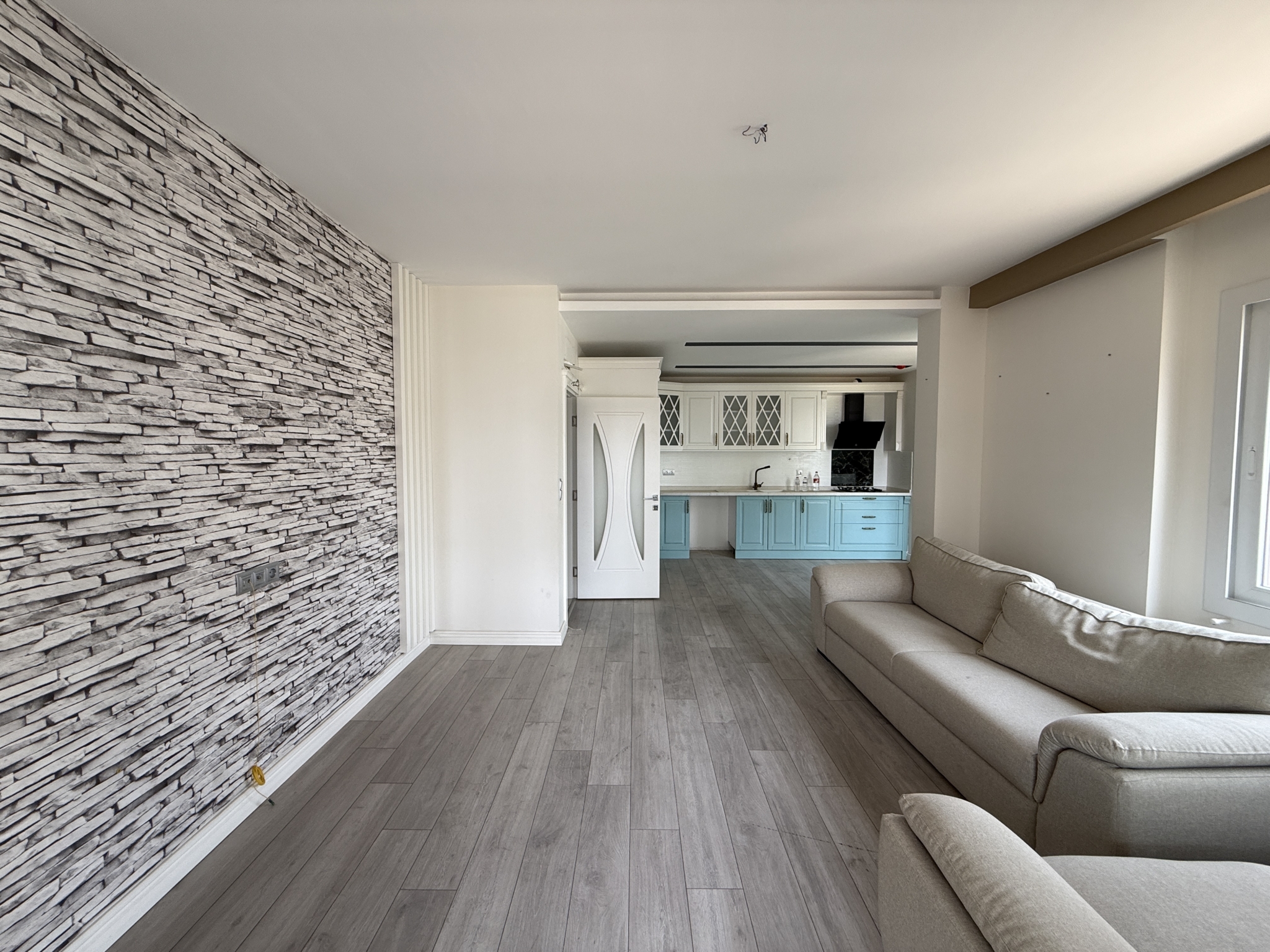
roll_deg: +0.1
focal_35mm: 14
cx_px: 635
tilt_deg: -2.0
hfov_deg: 102.1
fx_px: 514
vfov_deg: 85.7
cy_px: 476
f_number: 2.2
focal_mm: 2.22
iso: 80
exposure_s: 1/99
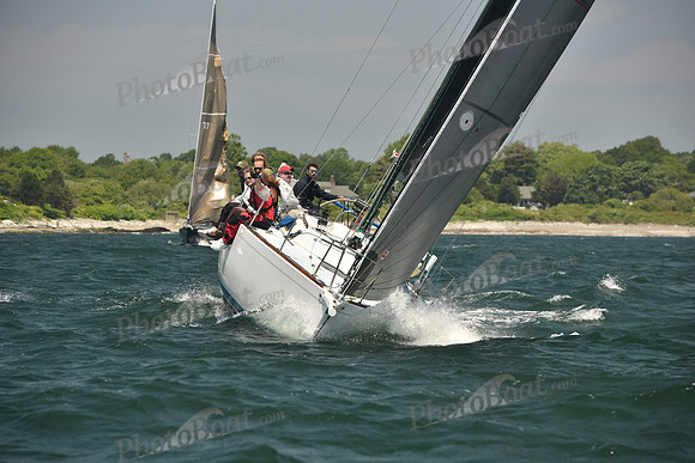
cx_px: 348
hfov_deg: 12.4
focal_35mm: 165
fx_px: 3186
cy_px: 232
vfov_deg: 8.3
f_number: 5.6
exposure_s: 1/640
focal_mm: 165
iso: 250
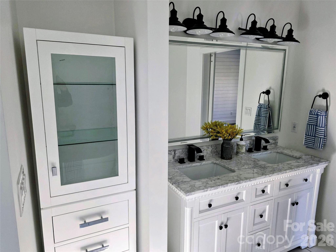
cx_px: 168
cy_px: 126
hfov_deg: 73.9
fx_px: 223
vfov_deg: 58.9
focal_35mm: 23
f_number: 1.7
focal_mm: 6.3
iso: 250
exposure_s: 1/120
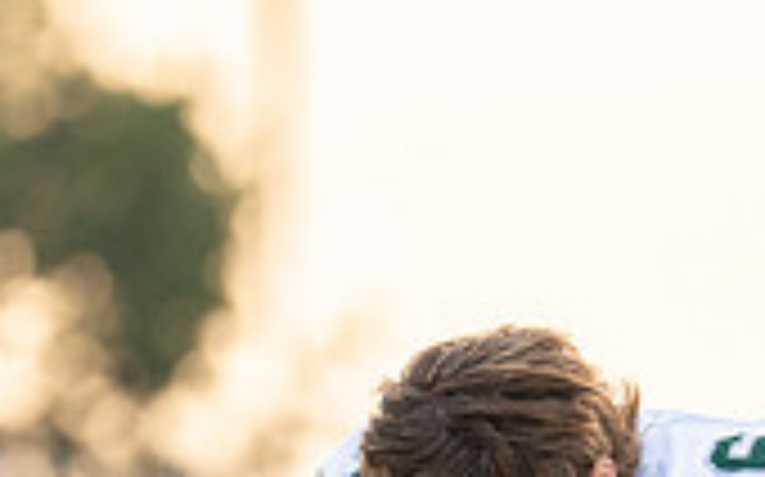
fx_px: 17293
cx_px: 699
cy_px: 789
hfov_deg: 2.5
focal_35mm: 830
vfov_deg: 1.6
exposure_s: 1/2500
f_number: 2.8
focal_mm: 176
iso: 640
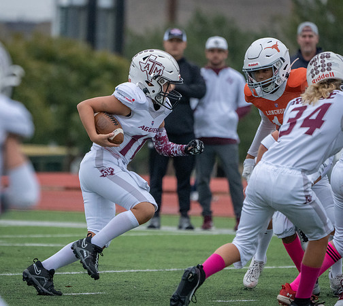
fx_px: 6441
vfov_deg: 2.7
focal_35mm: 606
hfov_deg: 3.1
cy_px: 146
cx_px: 123
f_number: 5.6
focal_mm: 388
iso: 5000
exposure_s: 1/1250
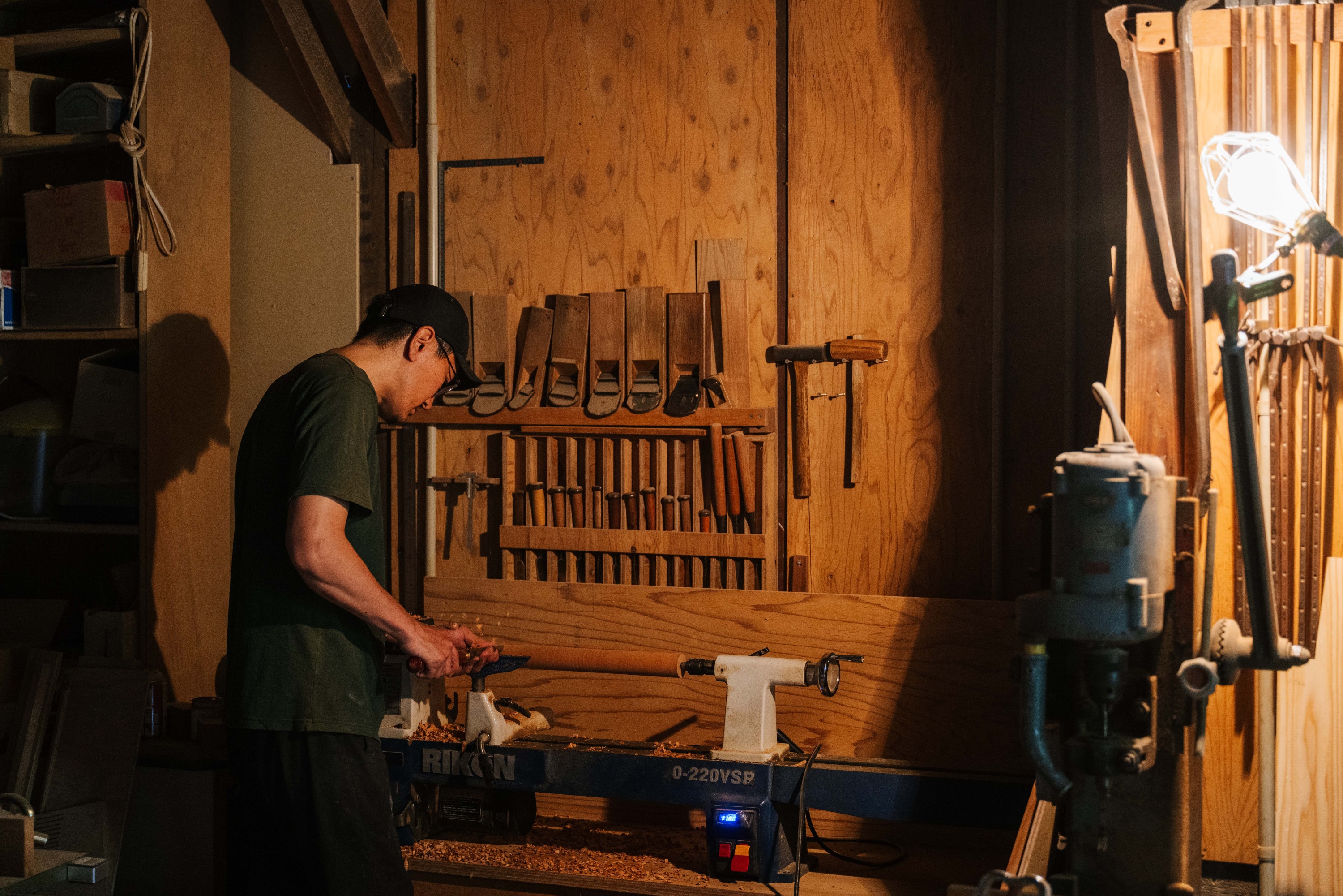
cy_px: 448
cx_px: 672
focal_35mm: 59
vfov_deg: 23.0
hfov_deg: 33.9
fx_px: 2201
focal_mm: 59
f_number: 3.2
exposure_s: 1/60
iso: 1600
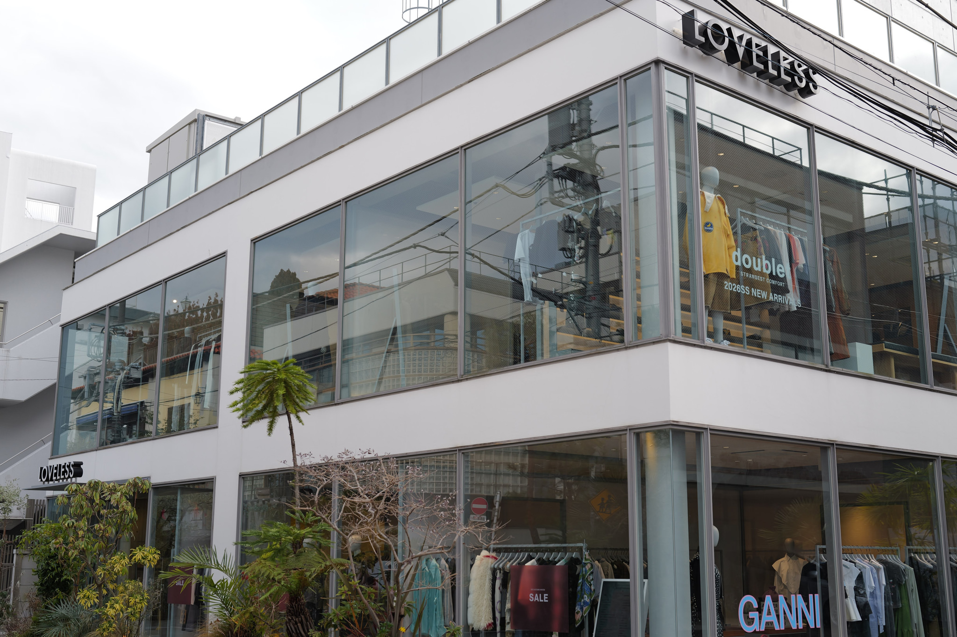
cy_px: 318
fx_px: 1142
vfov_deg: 31.2
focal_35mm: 43
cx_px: 478
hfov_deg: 45.5
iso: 100
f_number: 4
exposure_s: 1/200
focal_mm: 43
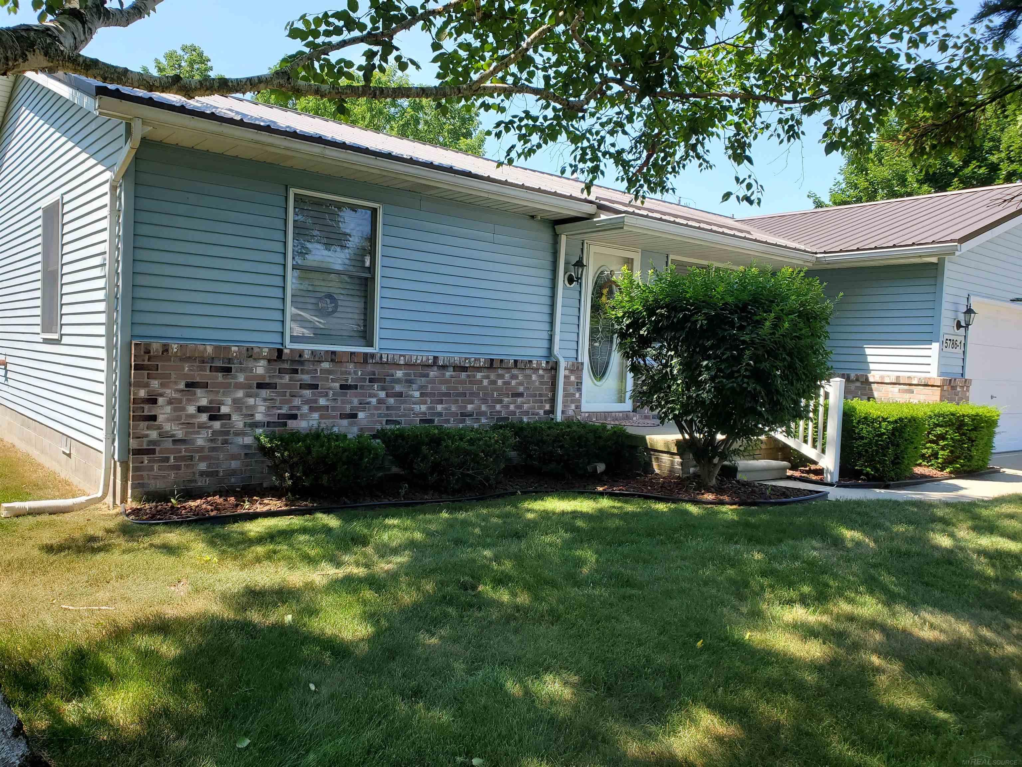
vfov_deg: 53.1
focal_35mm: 26
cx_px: 511
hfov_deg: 67.3
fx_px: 768
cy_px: 384
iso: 50
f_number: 2.4
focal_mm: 4.3
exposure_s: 1/455
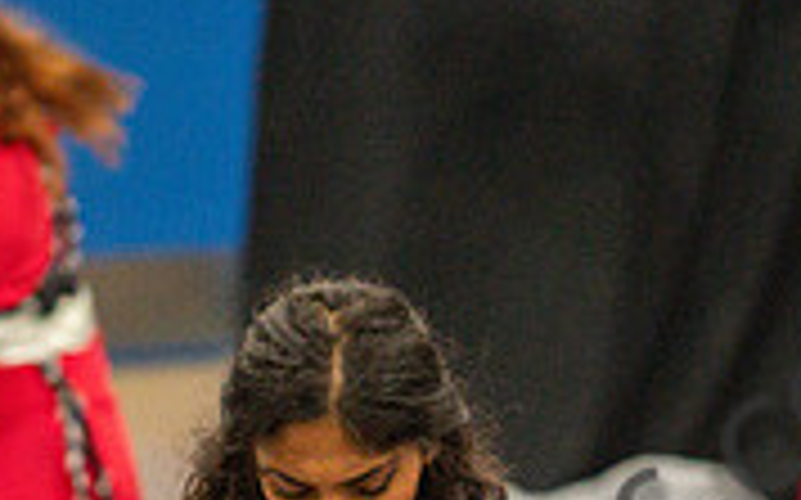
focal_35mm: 842
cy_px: 577
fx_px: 18369
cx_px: 294
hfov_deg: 2.5
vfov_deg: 1.6
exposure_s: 1/500
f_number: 4
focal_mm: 200
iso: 6400
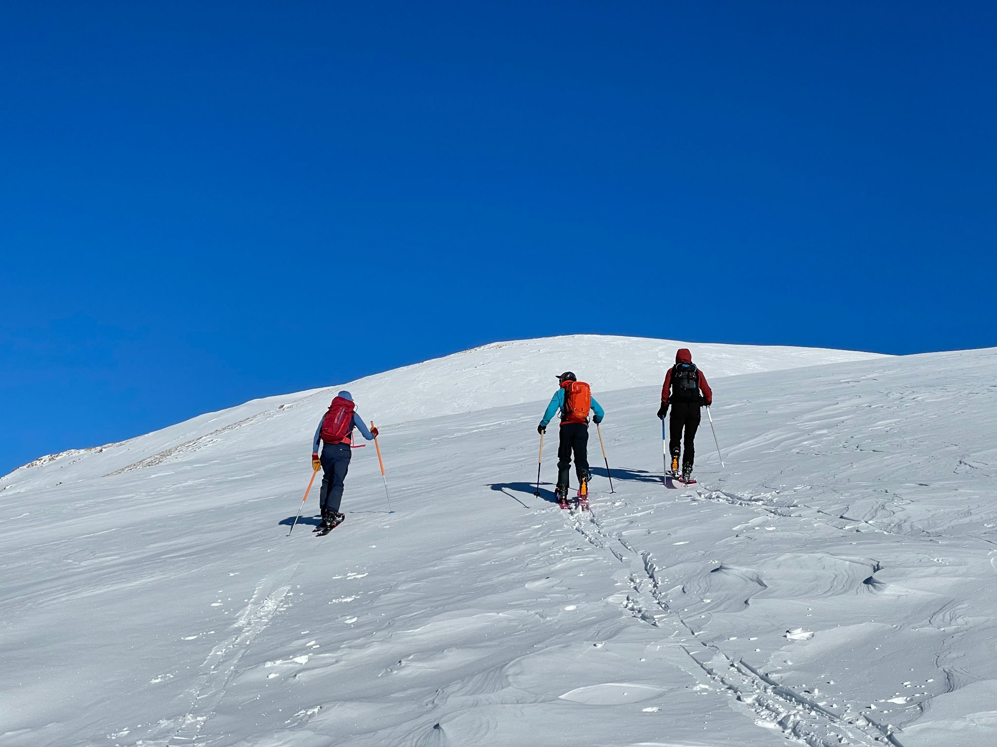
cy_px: 374
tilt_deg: +11.1
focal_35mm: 52
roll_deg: -2.4
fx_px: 1498
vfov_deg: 28.0
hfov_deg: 36.8
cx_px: 498
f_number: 2
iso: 25
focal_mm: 6
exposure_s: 1/4785
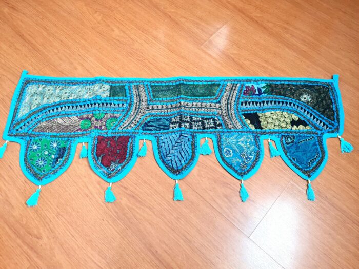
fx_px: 270
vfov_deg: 53.1
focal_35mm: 26
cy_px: 134
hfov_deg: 67.3
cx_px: 180
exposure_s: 1/40
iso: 320
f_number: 1.8
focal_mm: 5.4
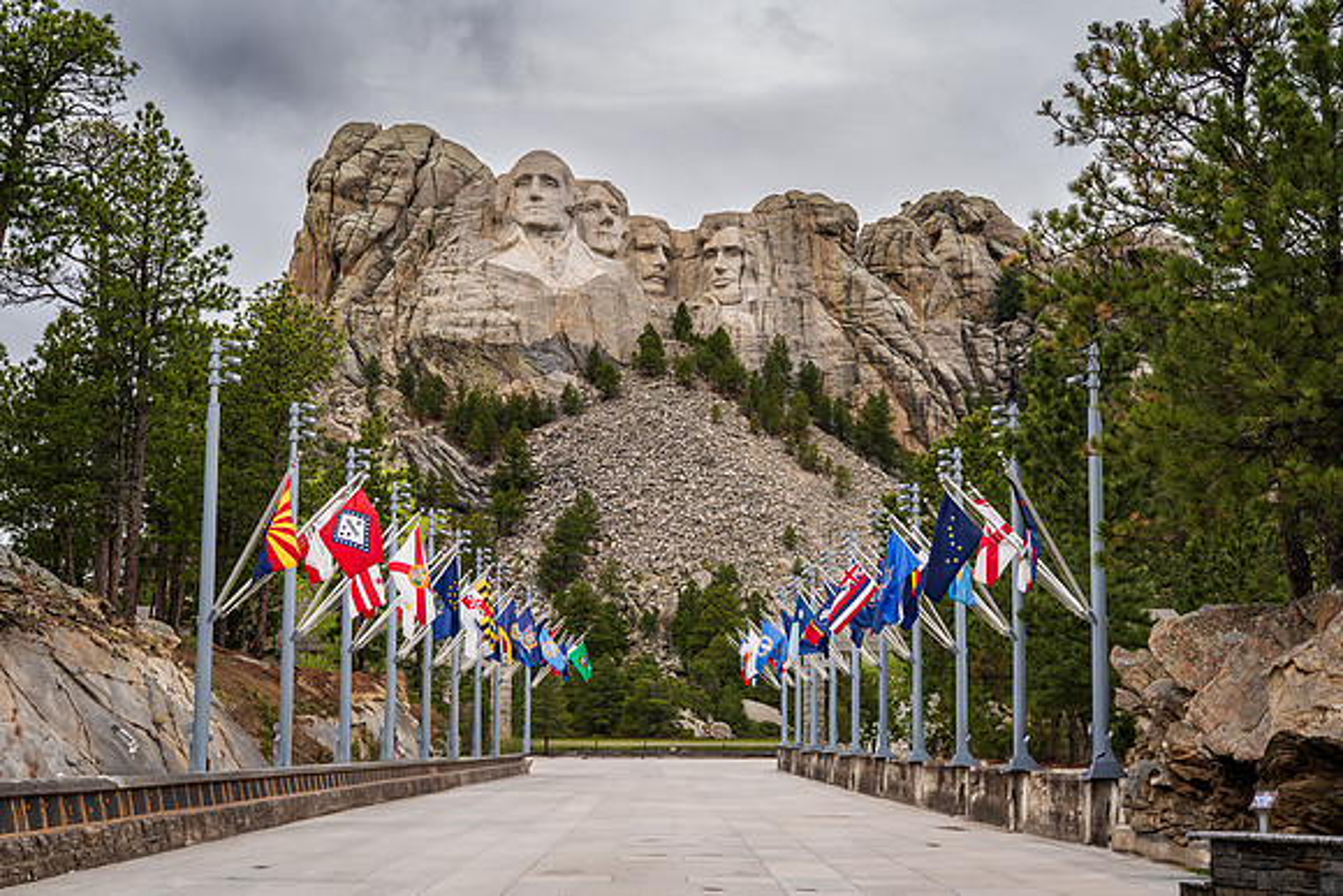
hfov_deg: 36.9
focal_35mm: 54
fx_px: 2015
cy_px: 448
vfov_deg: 25.1
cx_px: 672
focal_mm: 54
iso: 250
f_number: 8
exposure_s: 1/125
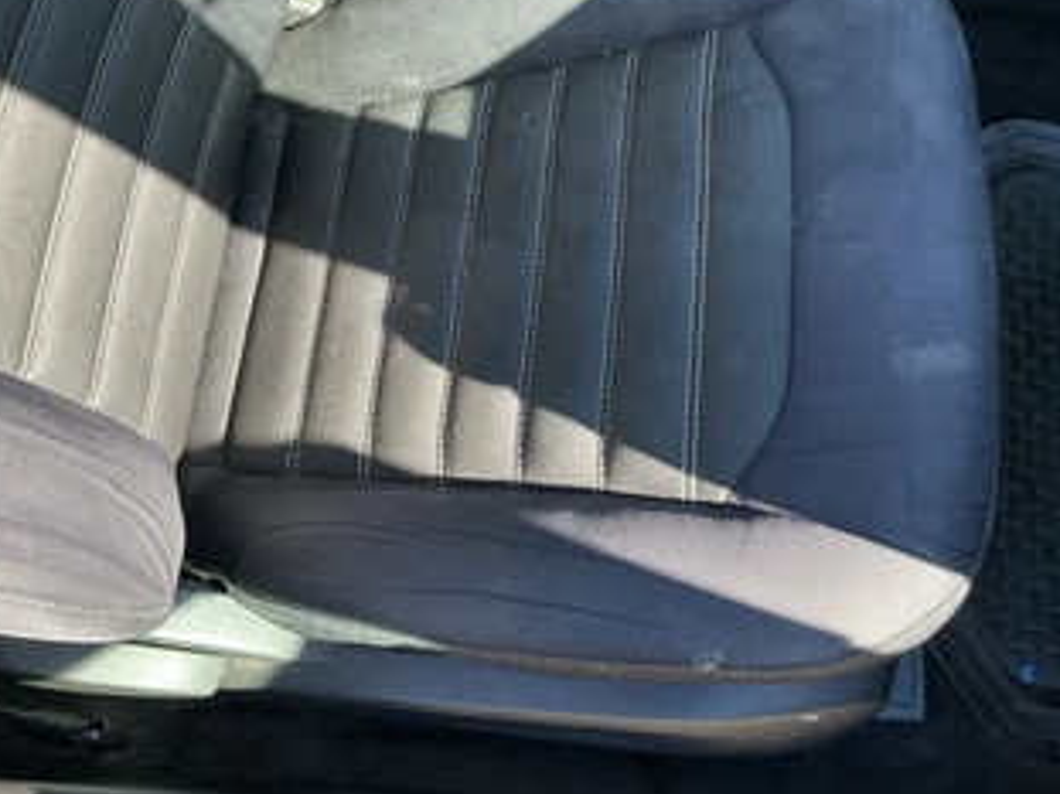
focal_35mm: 36
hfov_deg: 51.3
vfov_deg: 39.4
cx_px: 491
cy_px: 296
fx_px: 1102
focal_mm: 3
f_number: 1.8
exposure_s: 1/122
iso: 32
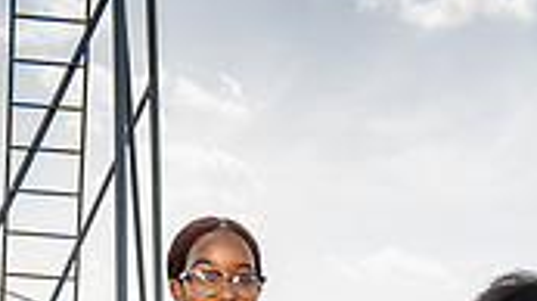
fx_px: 1010
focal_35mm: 71
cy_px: 661
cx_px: 335
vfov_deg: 13.6
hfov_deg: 29.7
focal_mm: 26
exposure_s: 1/250
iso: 100
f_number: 7.1
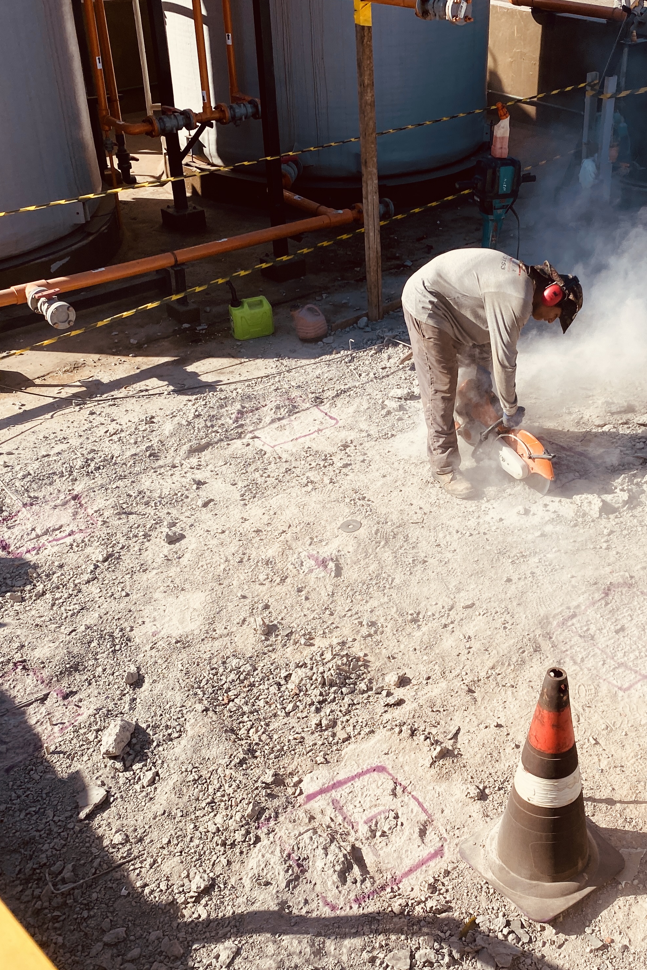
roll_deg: -0.9
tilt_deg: -29.2
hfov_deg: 35.3
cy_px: 477
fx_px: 997
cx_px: 473
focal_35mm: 37
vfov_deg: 51.9
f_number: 1.8
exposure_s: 1/2890
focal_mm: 4.25
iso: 32
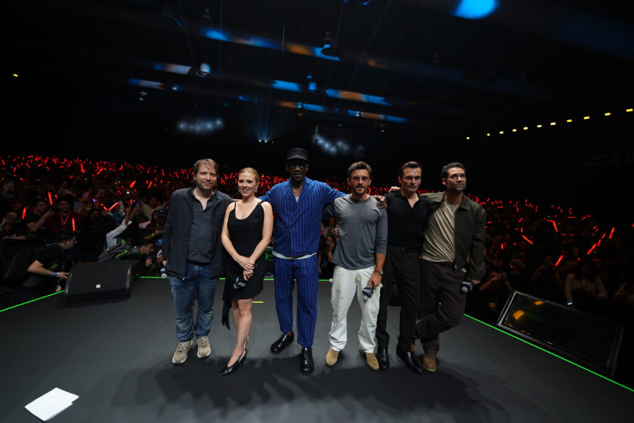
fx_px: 247
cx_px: 317
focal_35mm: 14
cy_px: 212
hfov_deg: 104.2
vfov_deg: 81.2
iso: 200
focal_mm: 14
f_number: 1.8
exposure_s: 1/200
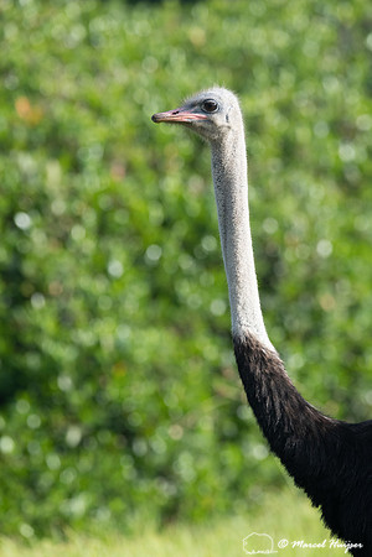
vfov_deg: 3.4
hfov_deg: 2.3
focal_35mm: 600
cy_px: 278
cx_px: 186
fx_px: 9299
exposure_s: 1/800
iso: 800
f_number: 9
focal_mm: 600
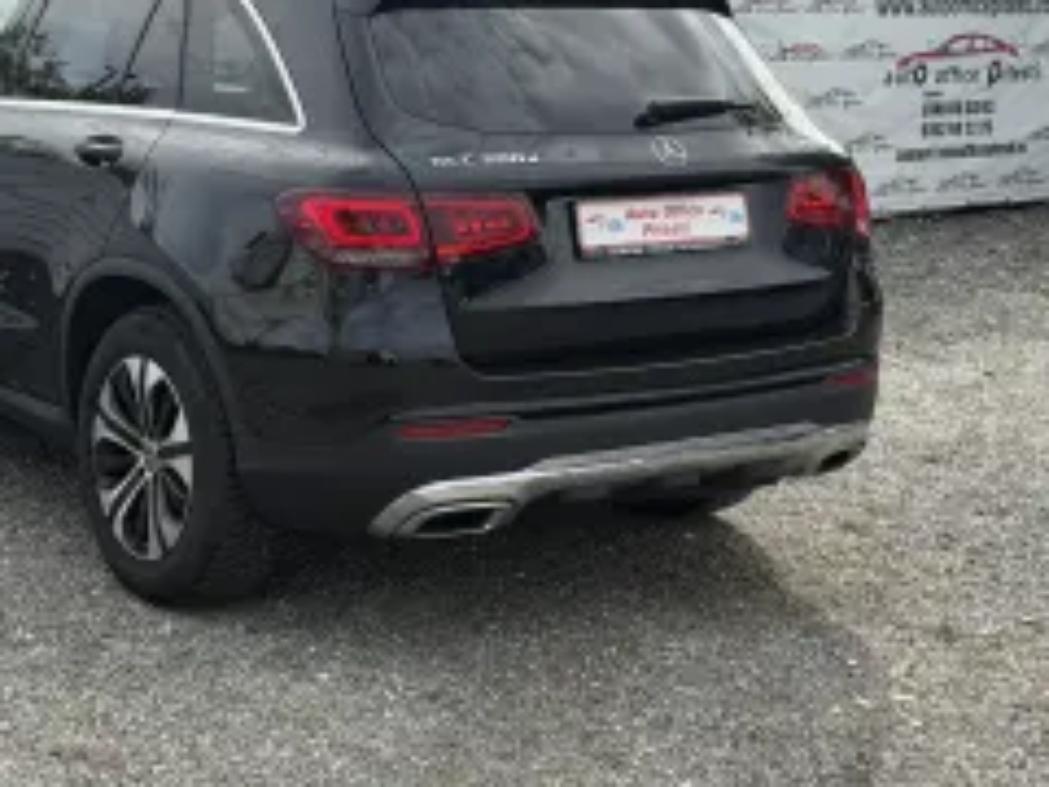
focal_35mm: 72
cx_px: 385
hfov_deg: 26.9
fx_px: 2182
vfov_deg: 20.4
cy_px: 275
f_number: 1.78
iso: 80
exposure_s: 1/2494
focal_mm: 6.76
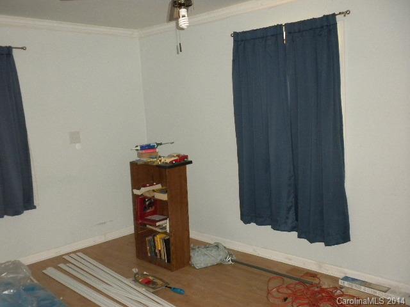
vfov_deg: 38.7
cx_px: 205
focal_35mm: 37
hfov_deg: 50.1
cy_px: 154
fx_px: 438
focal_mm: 6.6
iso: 400
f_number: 3.5
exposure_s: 1/30
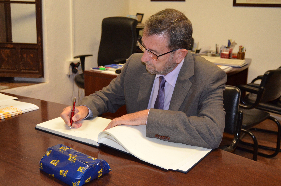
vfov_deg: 29.7
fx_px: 351
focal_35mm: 45
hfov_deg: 43.7
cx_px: 140
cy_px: 93
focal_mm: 30
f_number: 4.2
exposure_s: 1/60
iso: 1250
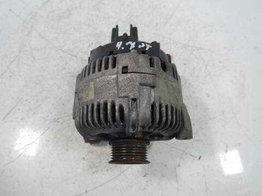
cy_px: 98
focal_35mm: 30
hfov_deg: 60.0
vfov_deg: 46.8
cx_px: 131
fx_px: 227
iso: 400
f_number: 3.5
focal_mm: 15
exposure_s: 1/60
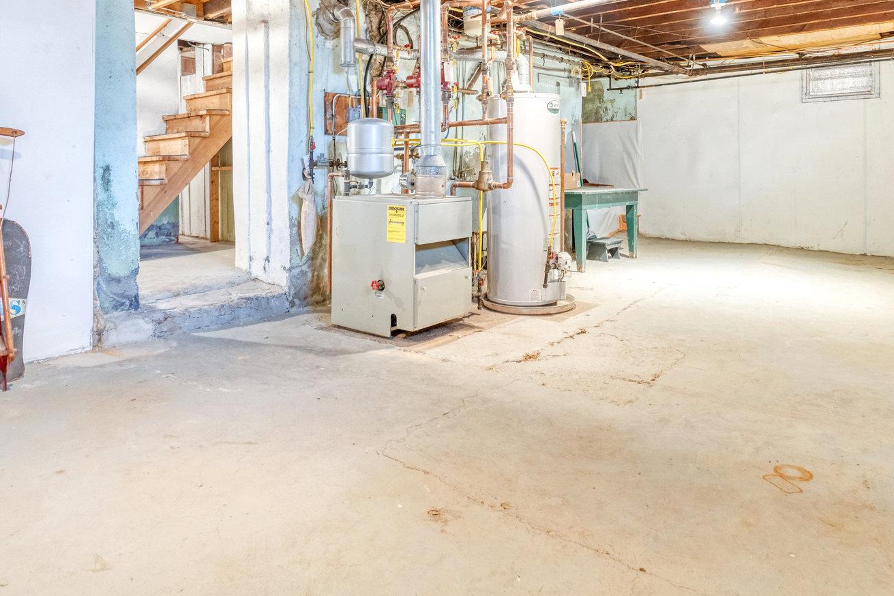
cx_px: 437
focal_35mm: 25
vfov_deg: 50.2
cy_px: 191
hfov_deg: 71.5
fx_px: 621
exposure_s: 1/4
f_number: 7.1
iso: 1250
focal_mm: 16
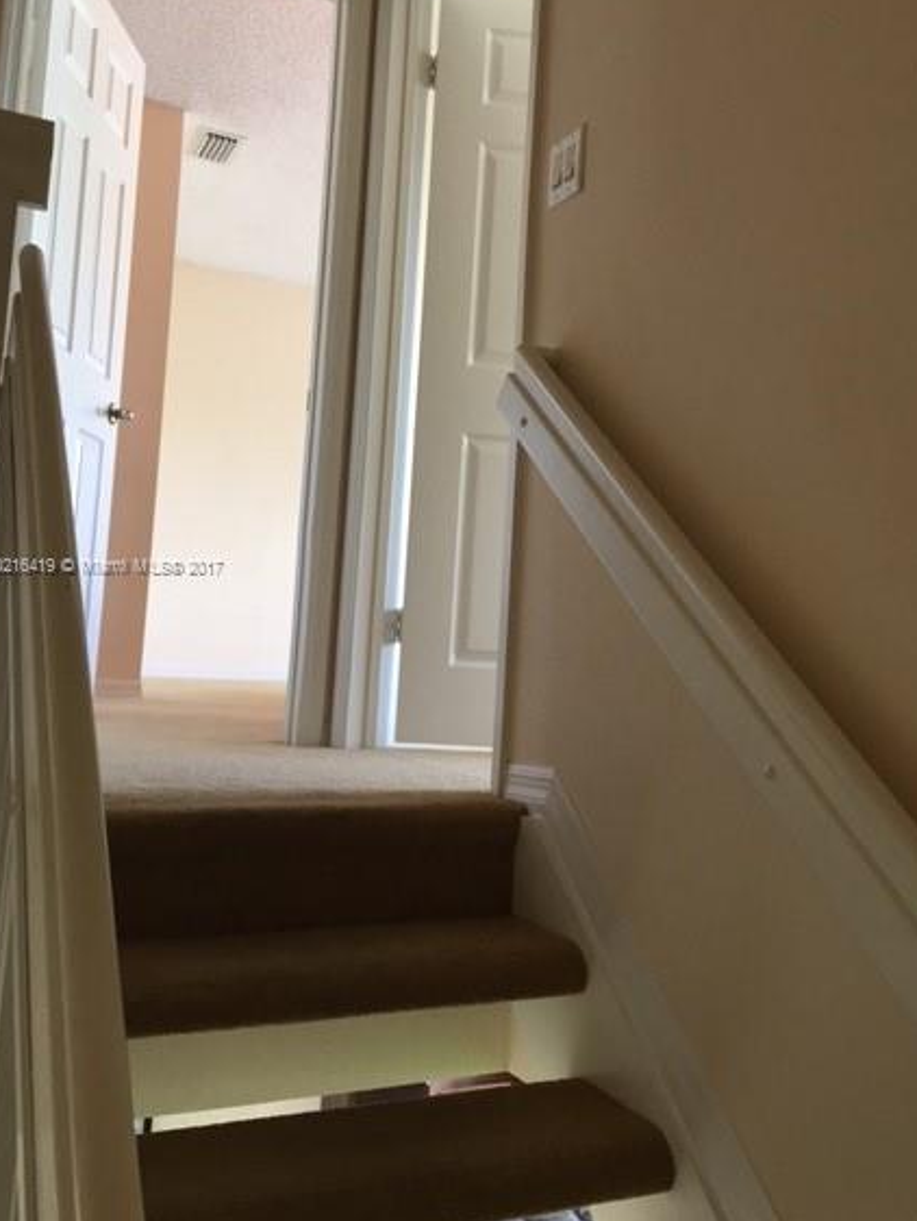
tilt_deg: +6.2
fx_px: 1165
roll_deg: -3.7
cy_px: 567
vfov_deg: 55.3
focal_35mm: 33
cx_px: 493
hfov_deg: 42.9
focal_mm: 4.15
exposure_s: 1/17
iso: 32
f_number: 2.2
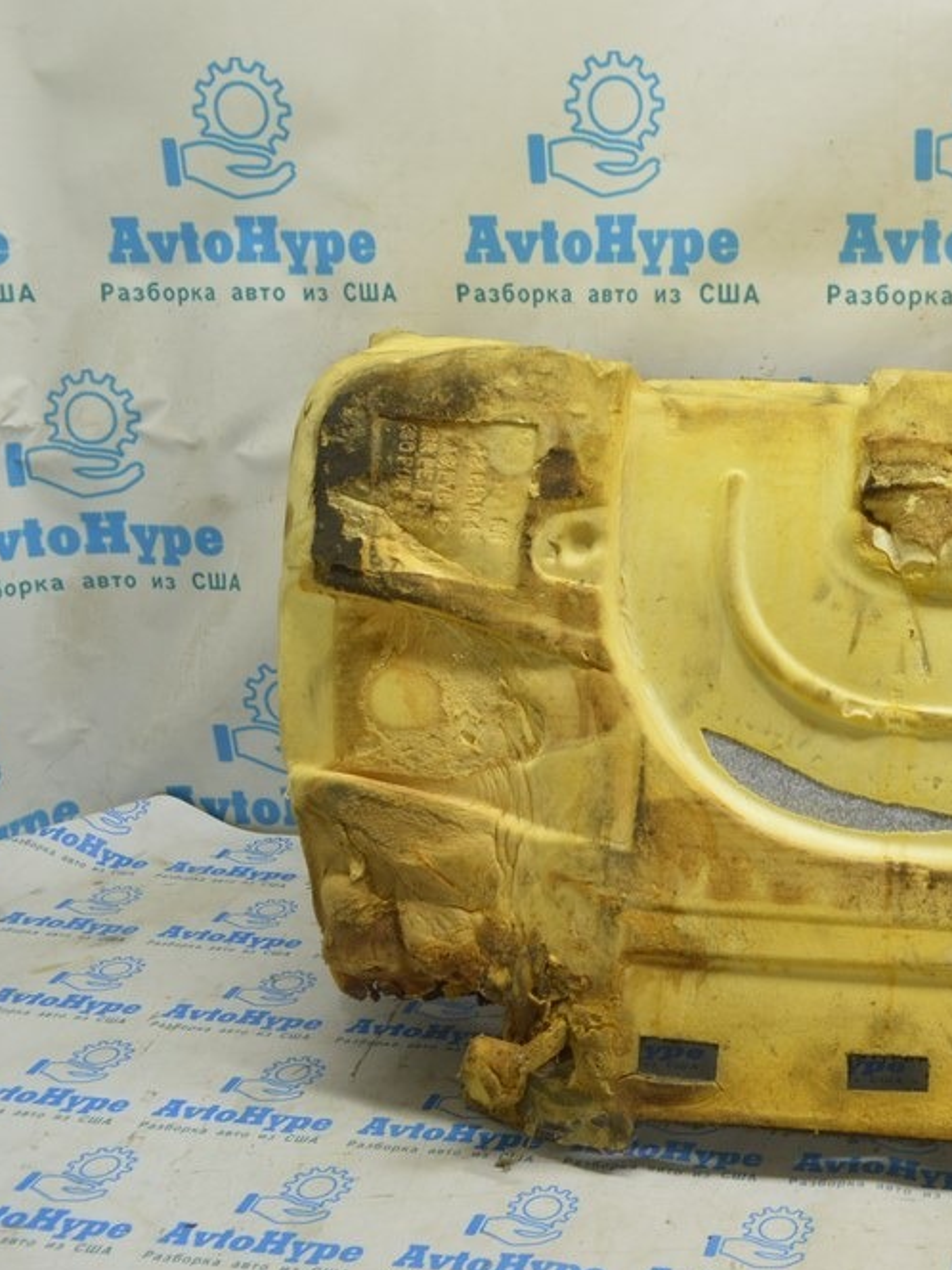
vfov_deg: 46.8
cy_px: 647
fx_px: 1467
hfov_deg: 34.2
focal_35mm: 40
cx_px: 837
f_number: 5.6
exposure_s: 1/20
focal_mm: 18
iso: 400
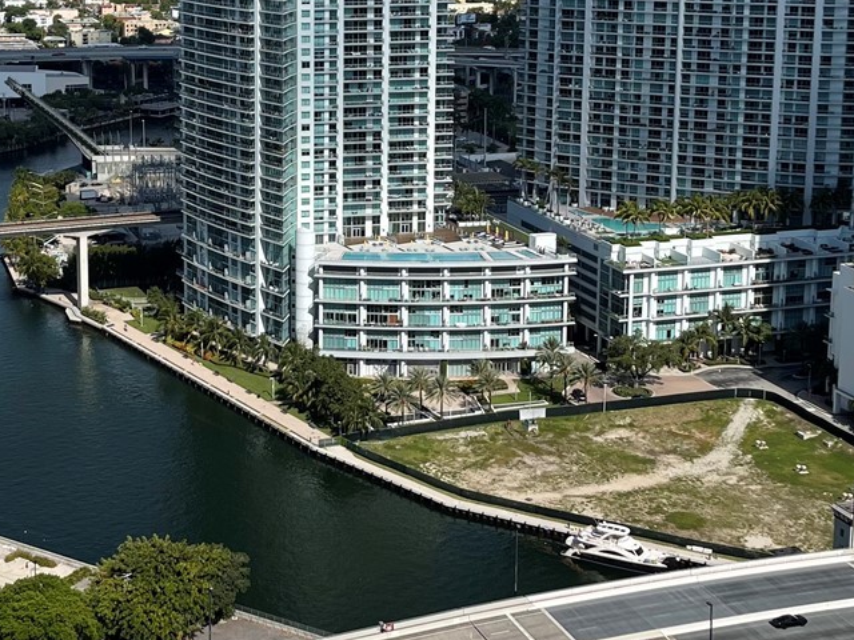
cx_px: 299
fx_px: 1604
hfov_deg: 29.7
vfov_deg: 22.3
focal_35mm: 65
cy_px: 148
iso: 32
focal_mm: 5.1
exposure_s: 1/5618
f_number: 1.6
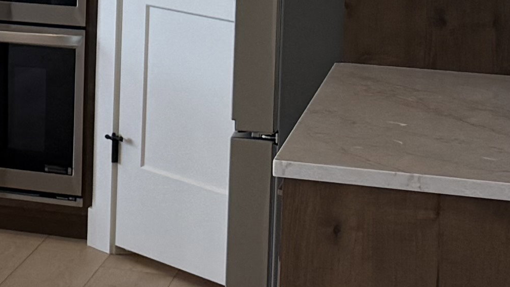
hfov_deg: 12.1
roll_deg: -0.6
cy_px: -159
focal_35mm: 150
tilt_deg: -1.9
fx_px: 2028
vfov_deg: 7.9
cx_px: -628
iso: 100
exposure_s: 1/361
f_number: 1.78
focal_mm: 6.76
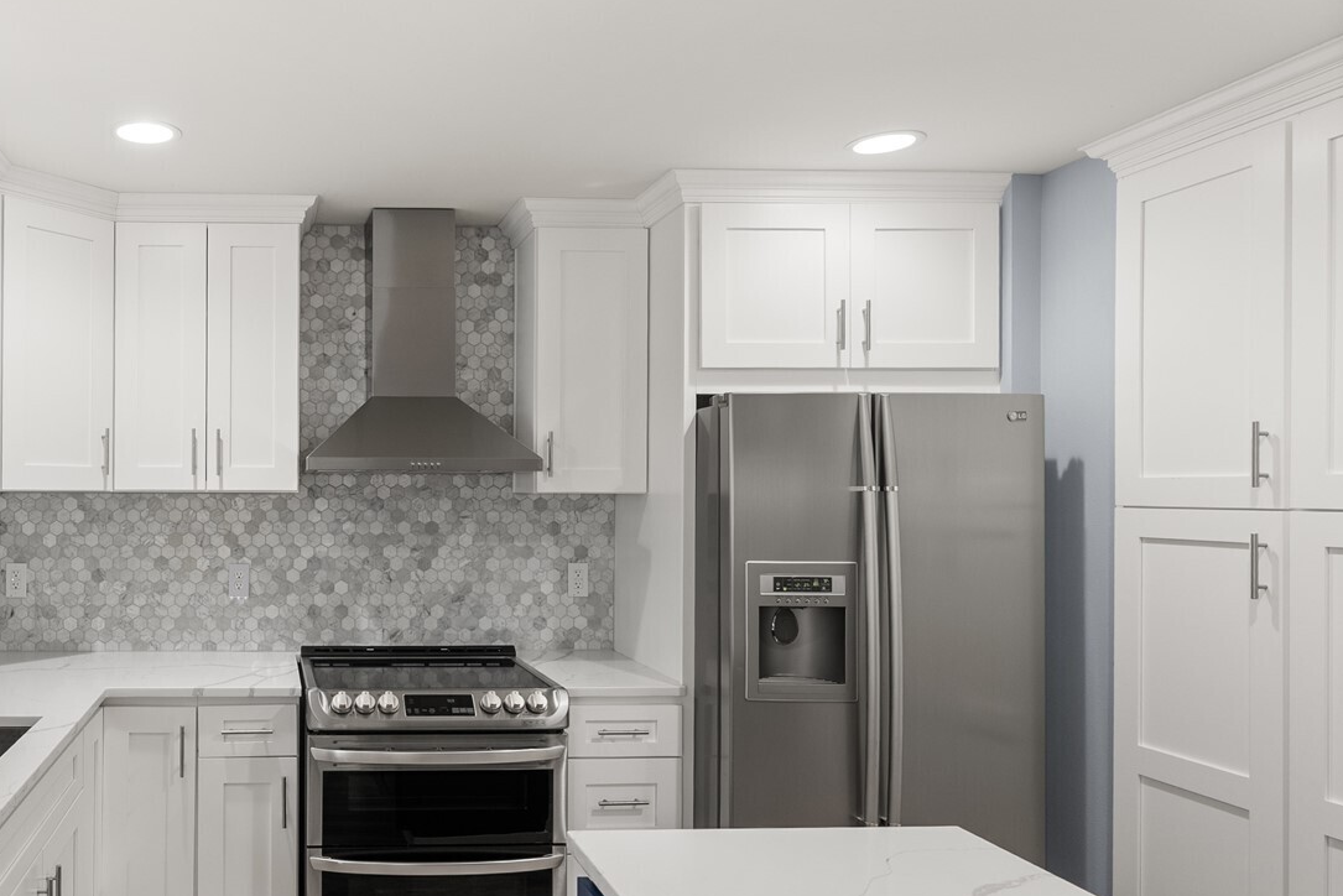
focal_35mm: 25
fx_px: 933
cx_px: 308
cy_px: 584
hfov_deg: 66.2
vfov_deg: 50.5
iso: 500
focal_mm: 16
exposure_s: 1/3
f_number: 9
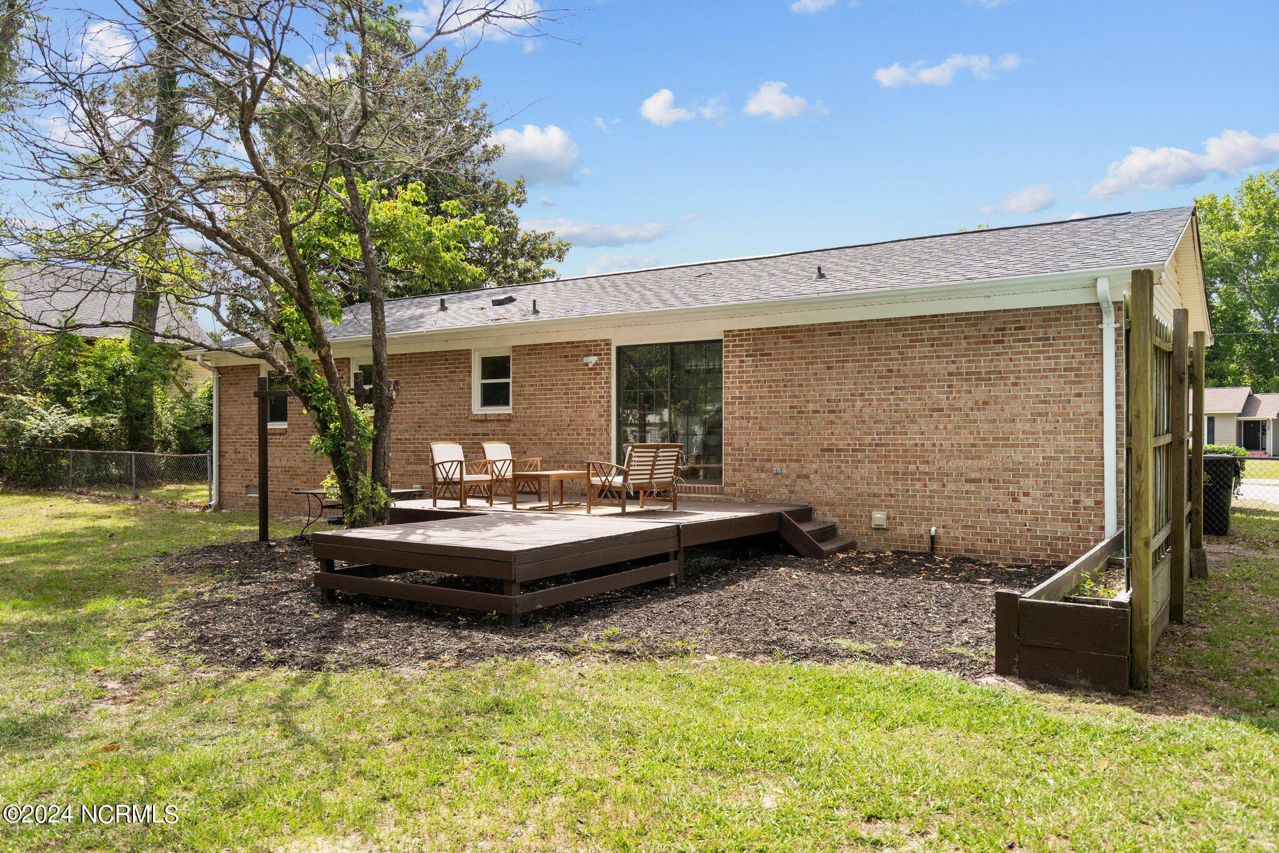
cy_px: 426
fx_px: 924
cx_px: 640
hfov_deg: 69.4
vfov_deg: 49.5
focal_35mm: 26
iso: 400
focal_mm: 26
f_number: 4
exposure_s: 1/2000
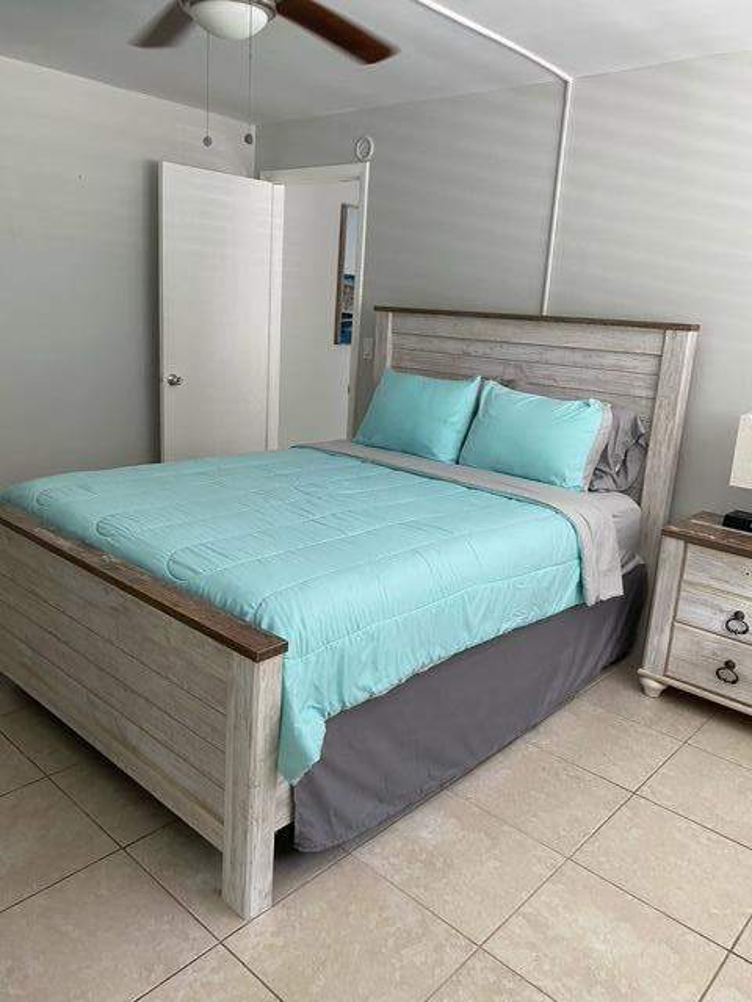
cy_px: 501
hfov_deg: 53.1
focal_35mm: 26
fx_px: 753
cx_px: 376
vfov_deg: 67.3
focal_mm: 4.25
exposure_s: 1/60
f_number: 1.8
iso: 100
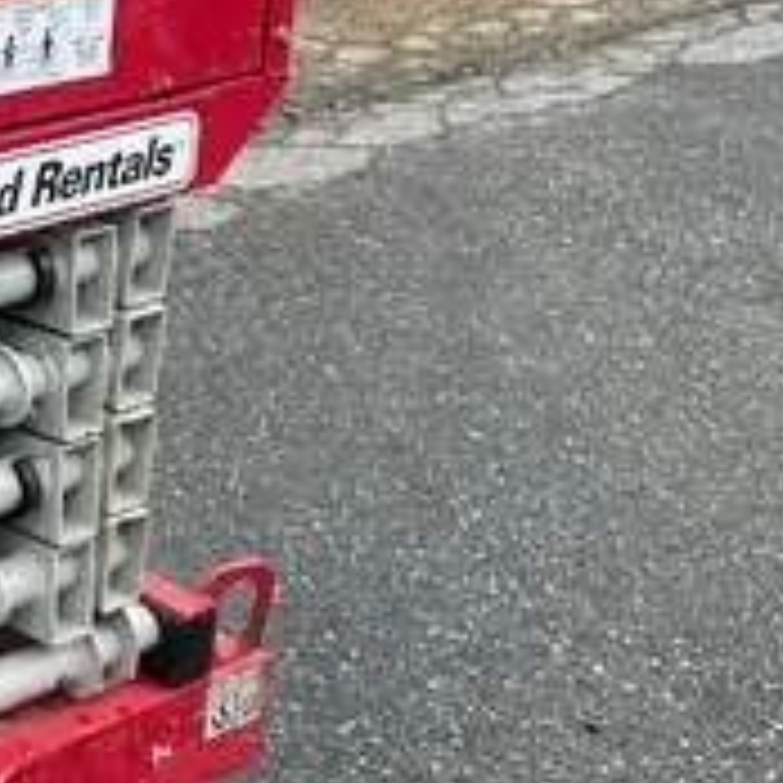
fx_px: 2482
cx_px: -387
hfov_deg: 16.4
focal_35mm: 97
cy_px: 25
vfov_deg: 17.6
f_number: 1.6
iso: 32
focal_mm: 4.2
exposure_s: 1/121
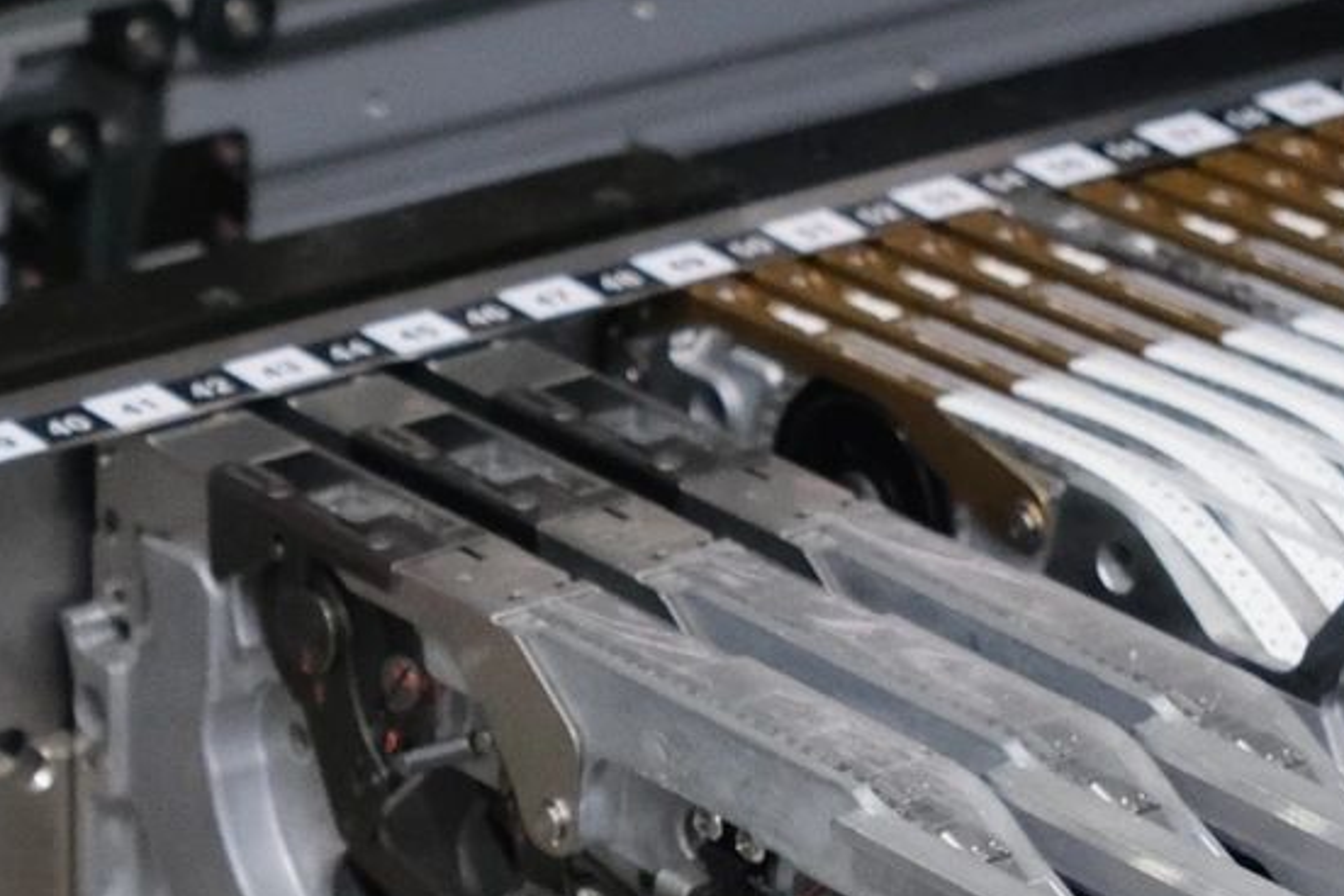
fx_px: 7093
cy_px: 727
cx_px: -141
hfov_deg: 10.7
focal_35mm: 190
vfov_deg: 7.2
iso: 3200
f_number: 2.8
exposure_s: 1/100
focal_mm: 27.6
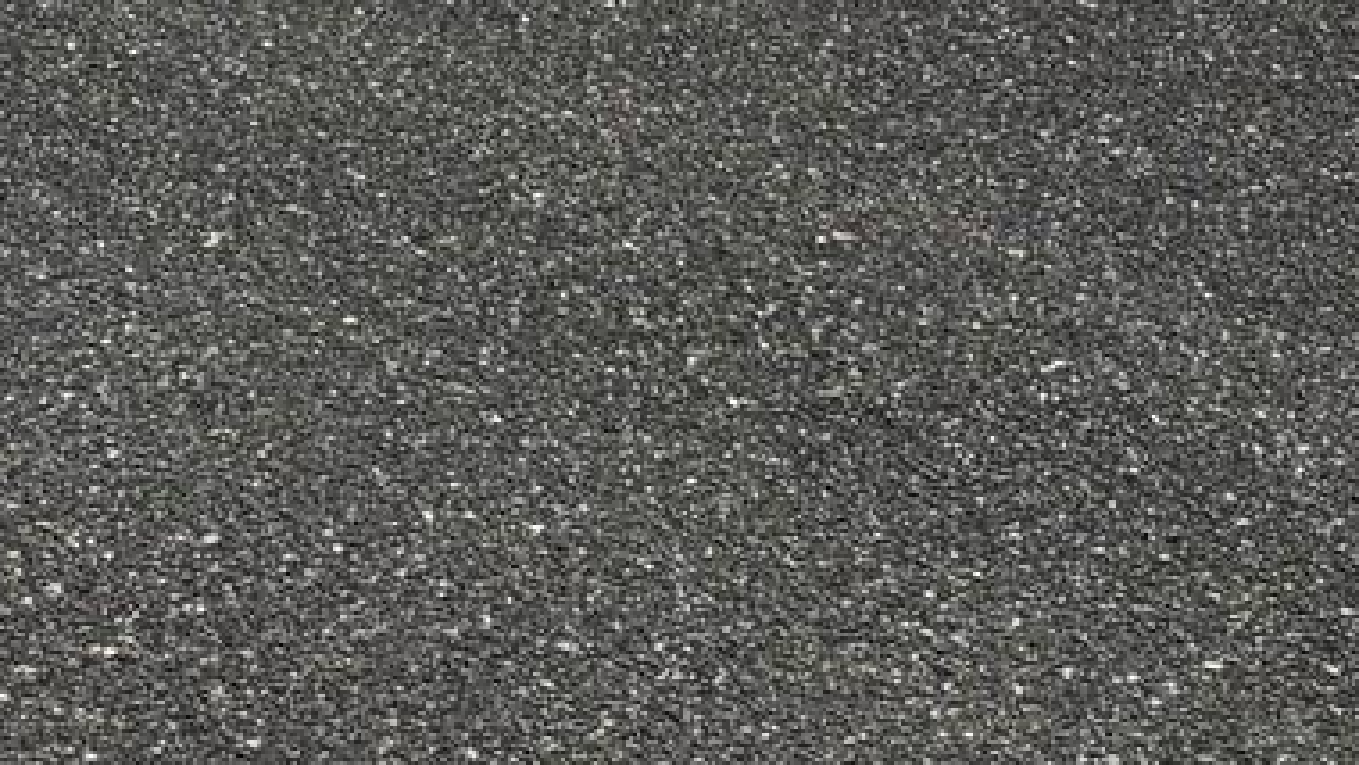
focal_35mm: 110
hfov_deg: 18.7
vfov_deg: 9.5
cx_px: 1509
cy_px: -1201
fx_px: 3965
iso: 80
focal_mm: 6.76
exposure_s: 1/9009
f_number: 1.78
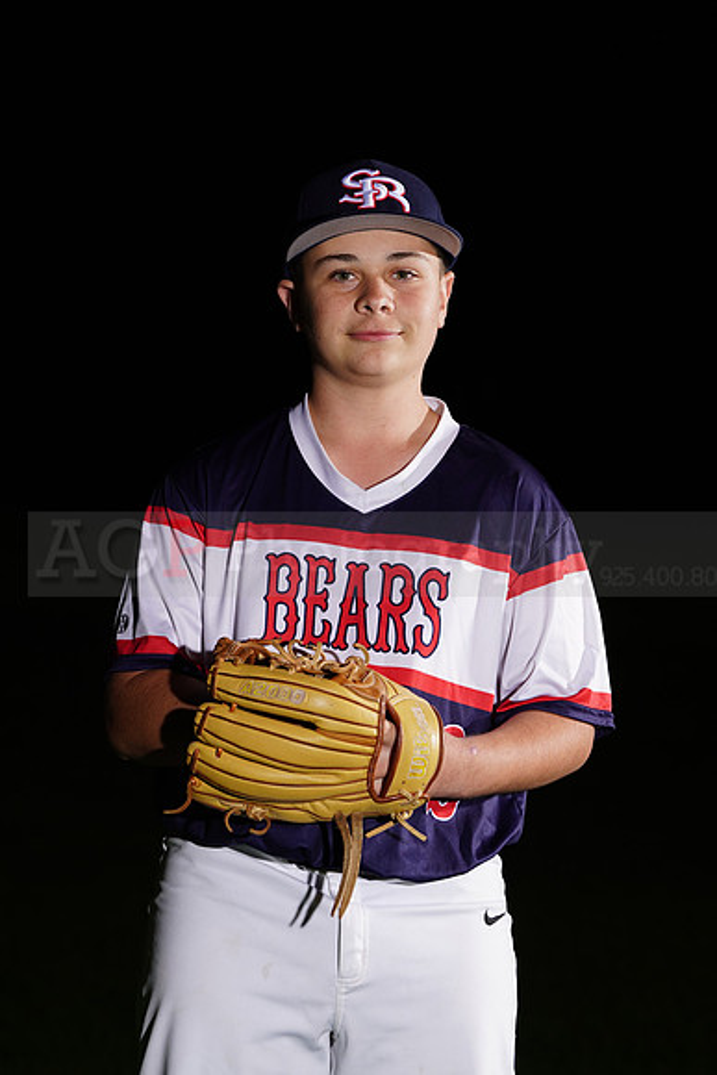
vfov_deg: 10.4
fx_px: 5911
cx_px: 358
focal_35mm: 198
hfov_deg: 6.9
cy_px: 538
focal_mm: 198
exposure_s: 1/125
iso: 400
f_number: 9
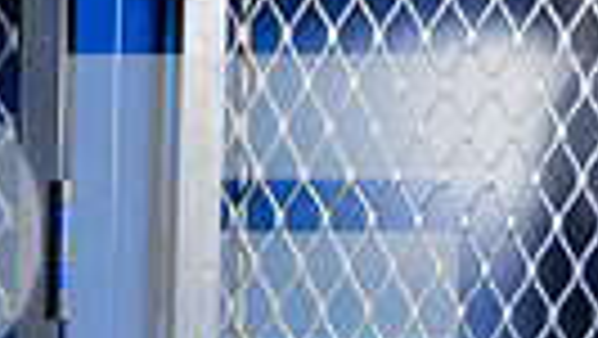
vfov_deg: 6.8
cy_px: 295
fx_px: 2824
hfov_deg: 11.1
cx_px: -562
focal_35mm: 178
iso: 400
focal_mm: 39
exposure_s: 1/125
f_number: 8
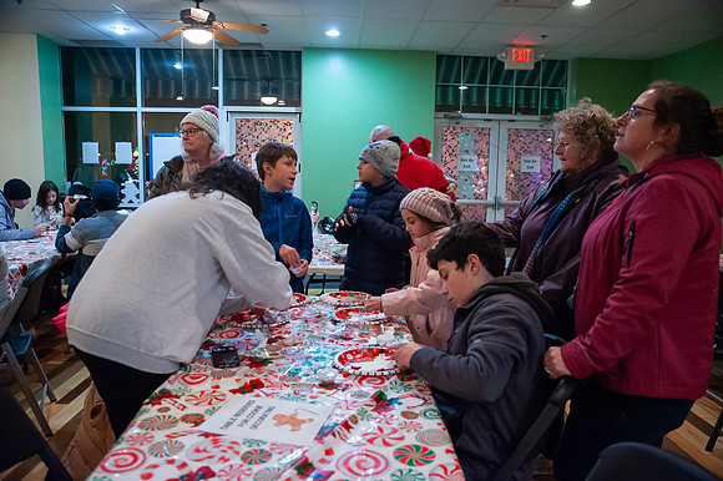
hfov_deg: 69.4
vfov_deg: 49.5
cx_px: 362
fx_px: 522
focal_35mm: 26
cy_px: 240
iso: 3200
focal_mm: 26
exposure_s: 1/160
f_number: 2.8
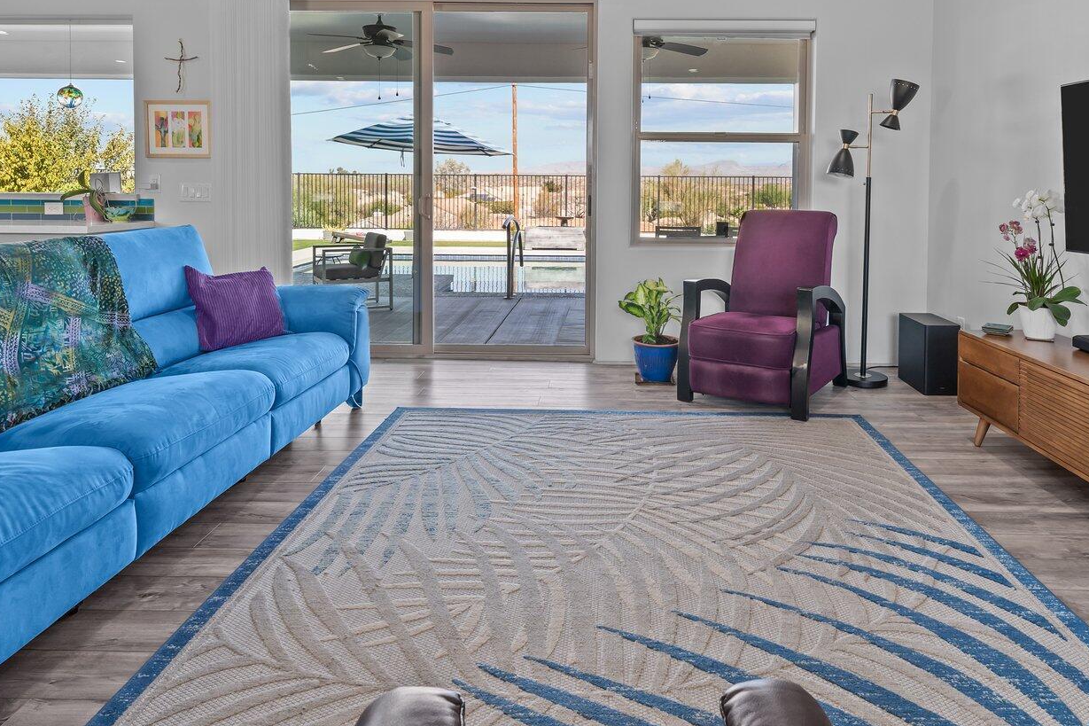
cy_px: 211
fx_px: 756
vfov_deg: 49.8
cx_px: 588
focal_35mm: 25
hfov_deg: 71.4
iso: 400
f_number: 8
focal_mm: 15
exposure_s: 1/13
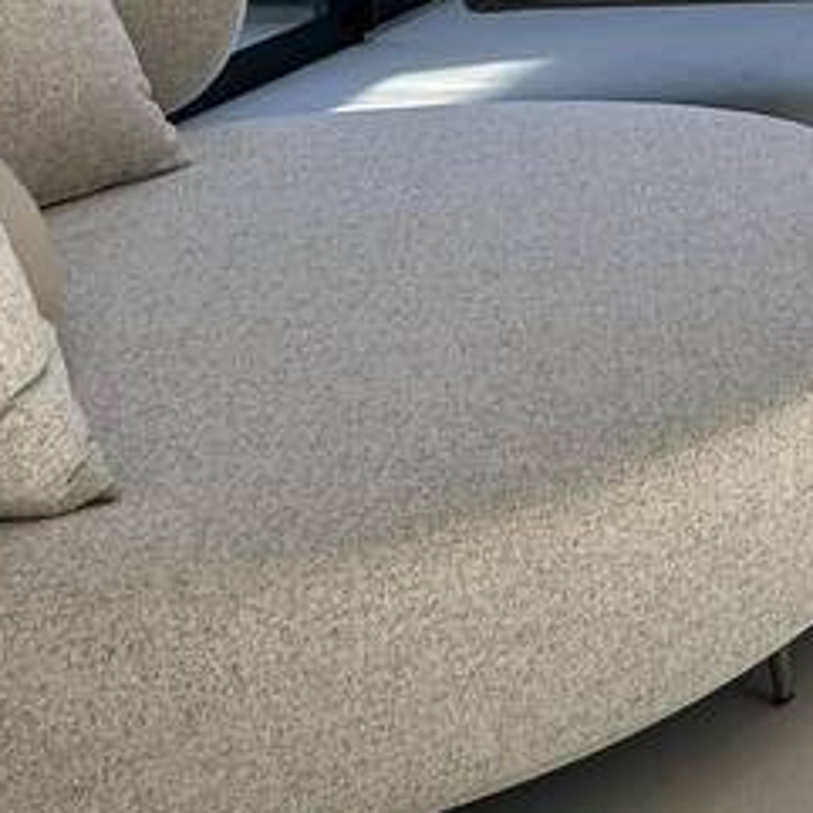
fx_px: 1966
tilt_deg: +1.7
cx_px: 1309
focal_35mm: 74
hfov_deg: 19.5
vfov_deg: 19.8
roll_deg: +0.3
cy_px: -449
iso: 40
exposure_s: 1/137
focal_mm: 2.22
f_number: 2.2
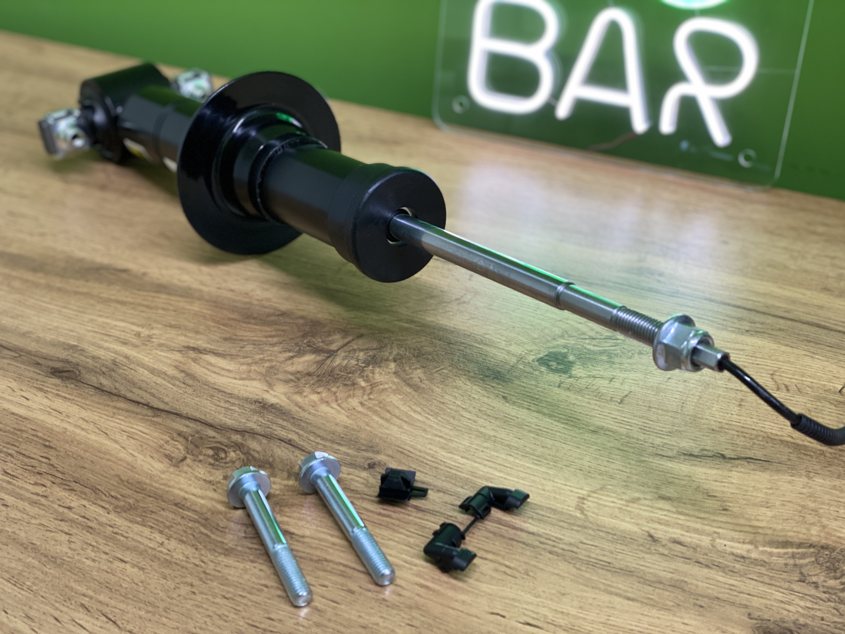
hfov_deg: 36.8
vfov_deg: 28.0
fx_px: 1269
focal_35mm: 52
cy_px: 317
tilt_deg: -34.7
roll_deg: +1.8
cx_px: 422
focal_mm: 6
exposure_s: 1/77
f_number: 2
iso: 80
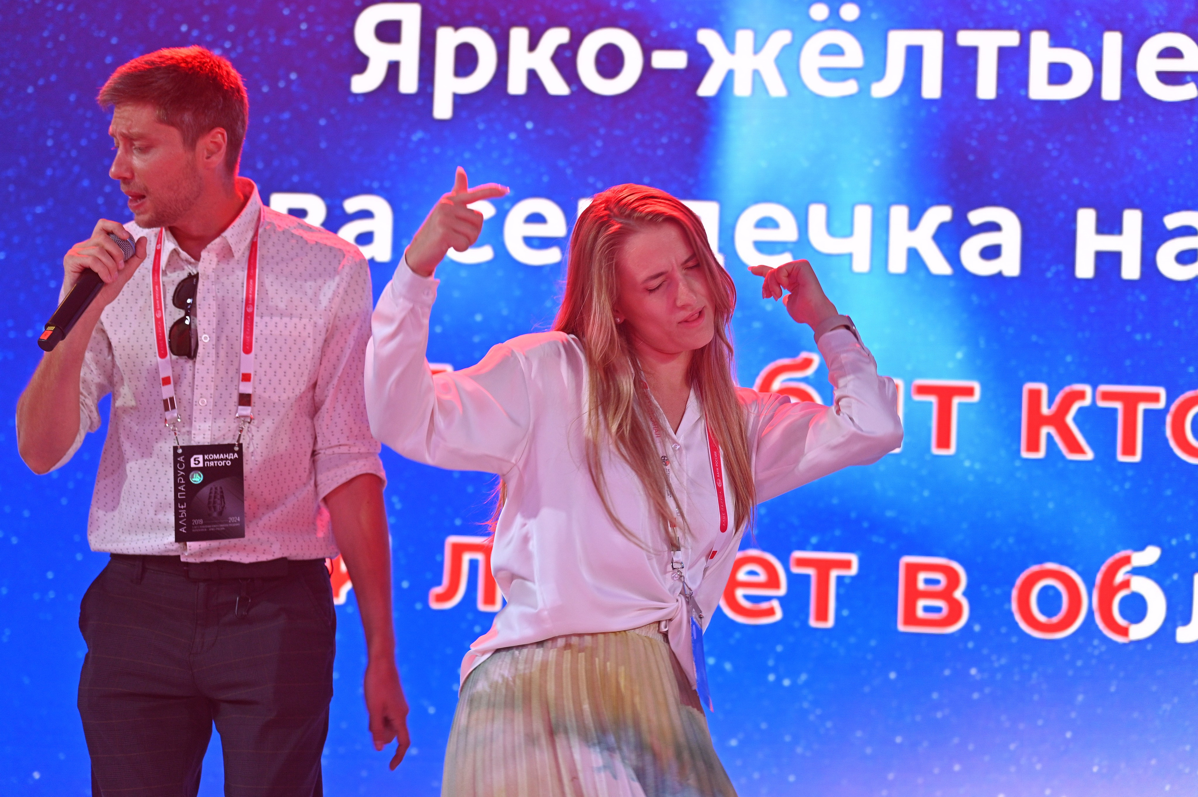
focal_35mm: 77
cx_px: 599
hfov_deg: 26.3
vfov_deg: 17.7
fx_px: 2560
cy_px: 398
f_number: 2.8
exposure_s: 1/200
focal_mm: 77
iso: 400
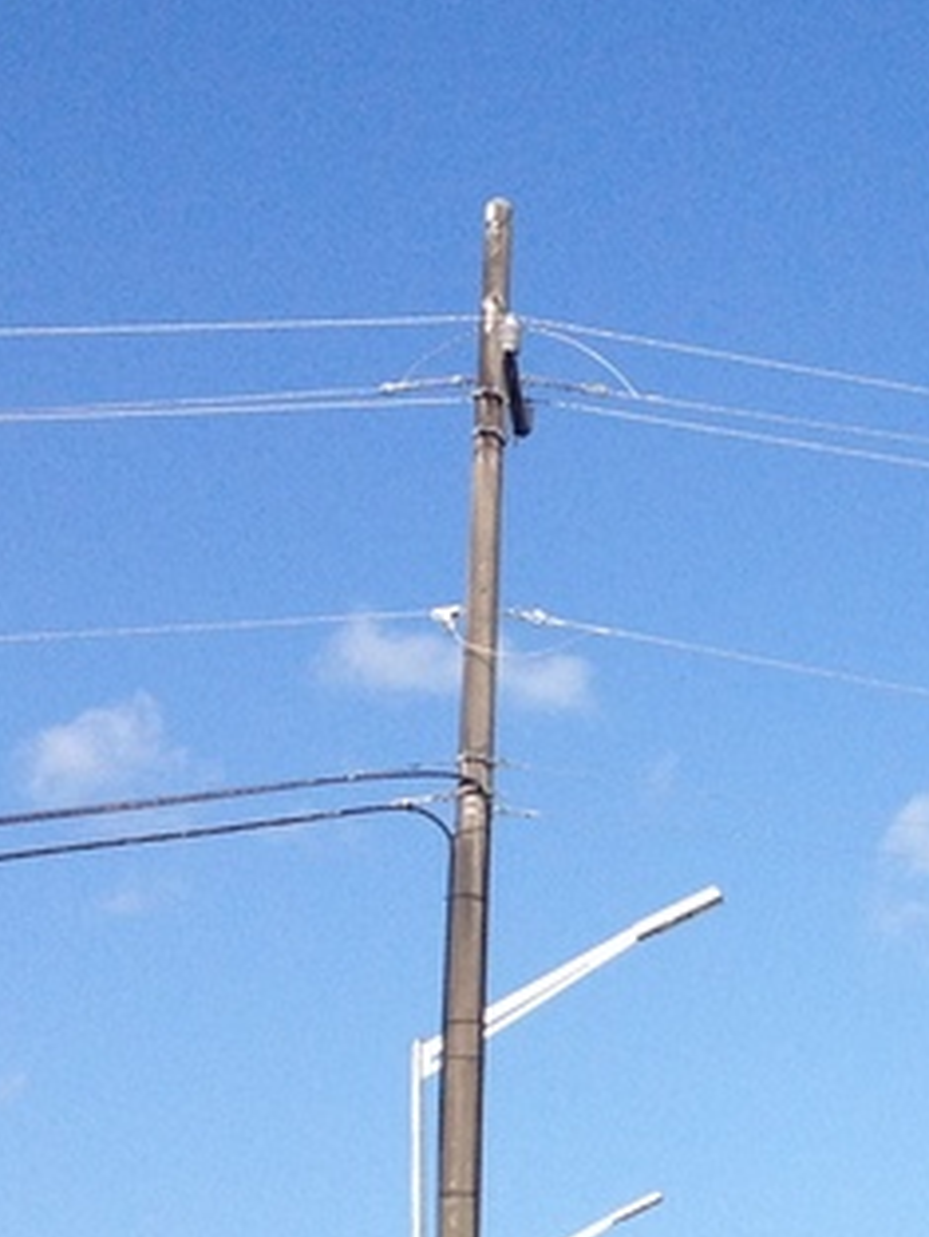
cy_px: 1450
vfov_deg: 14.3
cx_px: 1202
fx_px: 4792
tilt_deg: +3.8
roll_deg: +0.3
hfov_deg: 10.8
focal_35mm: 134
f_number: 2.4
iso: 50
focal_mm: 4.28
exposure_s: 1/2045
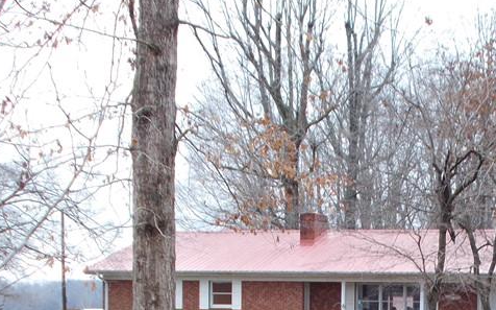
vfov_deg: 14.1
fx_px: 1202
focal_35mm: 89
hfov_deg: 22.9
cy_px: 396
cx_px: 421
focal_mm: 6.9
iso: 80
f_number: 3.9
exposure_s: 1/80
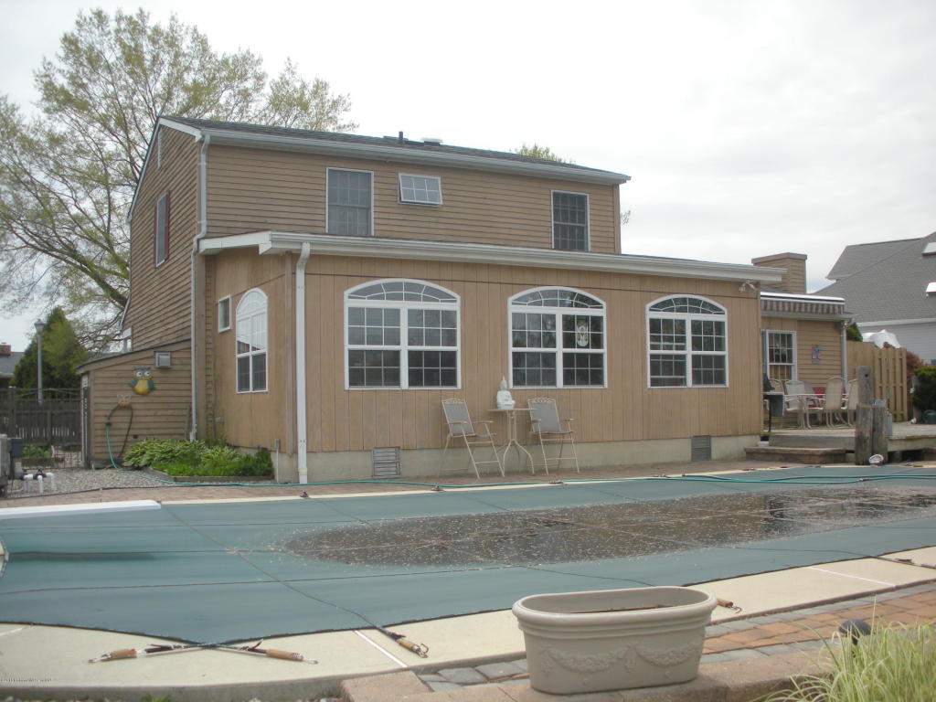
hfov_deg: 52.6
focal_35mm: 35
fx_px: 946
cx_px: 468
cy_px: 351
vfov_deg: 40.7
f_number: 3.5
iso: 92
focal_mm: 6.3
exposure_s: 1/1160
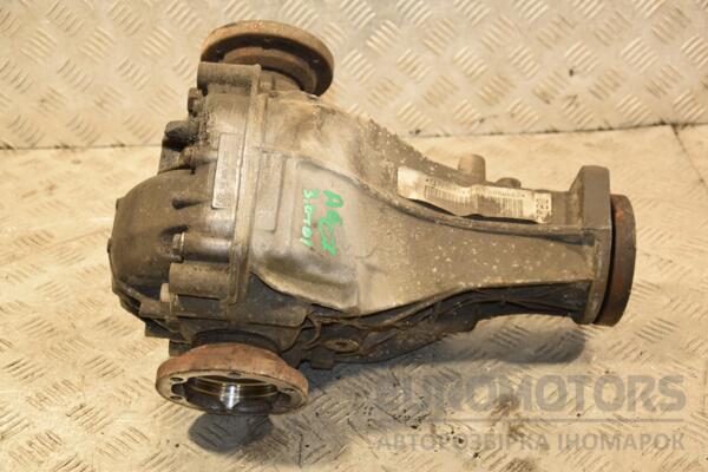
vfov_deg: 22.6
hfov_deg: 33.4
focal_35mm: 60
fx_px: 1180
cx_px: 354
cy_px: 236
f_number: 4.8
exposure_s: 1/125
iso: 800
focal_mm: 40
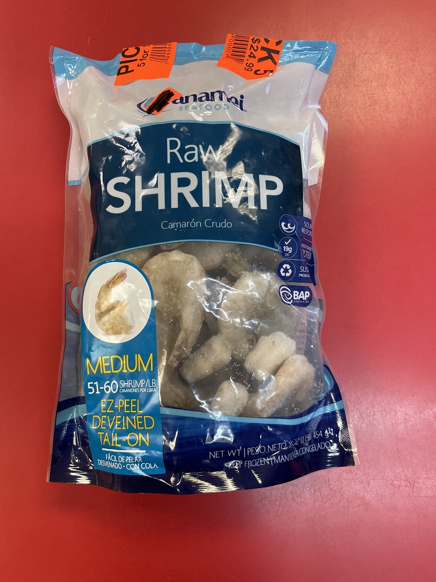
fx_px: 437
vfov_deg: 67.3
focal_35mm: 26
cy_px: 291
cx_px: 218
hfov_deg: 53.1
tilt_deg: -83.3
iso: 64
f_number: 1.6
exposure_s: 1/120
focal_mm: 4.2
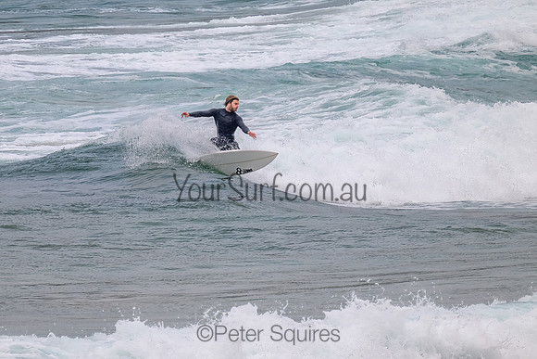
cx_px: 171
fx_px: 16283
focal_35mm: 1091
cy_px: 135
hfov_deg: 1.9
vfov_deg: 1.3
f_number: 11
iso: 640
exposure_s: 1/2000
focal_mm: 800
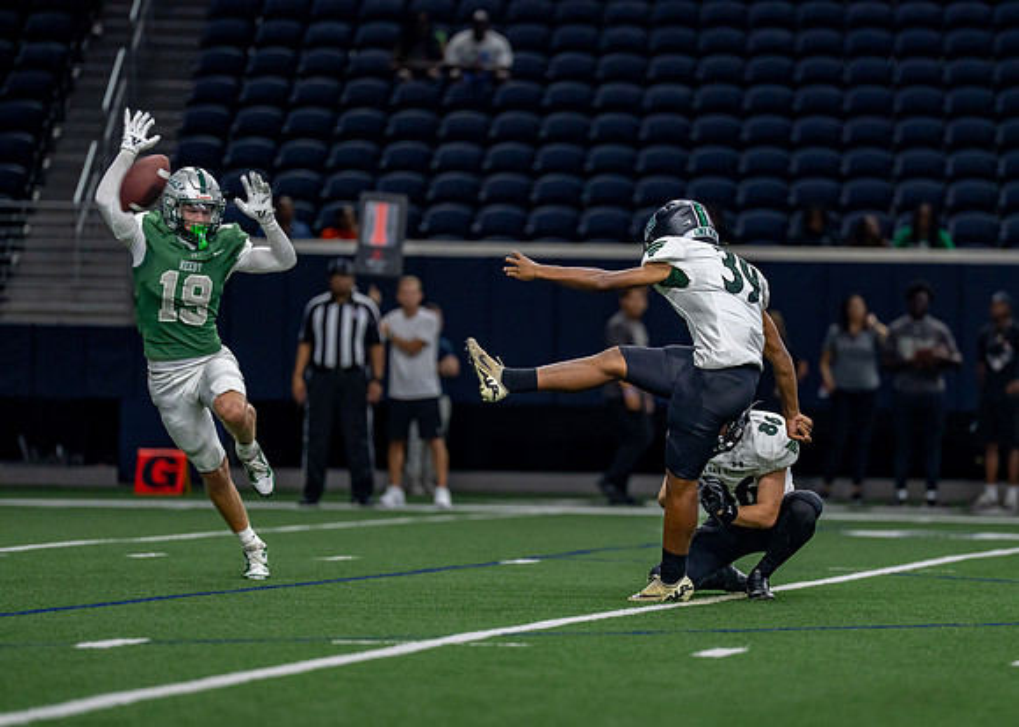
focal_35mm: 249
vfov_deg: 5.8
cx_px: 647
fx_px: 7219
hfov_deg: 8.1
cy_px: 372
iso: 1250
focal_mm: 200
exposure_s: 1/1000
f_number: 2.8
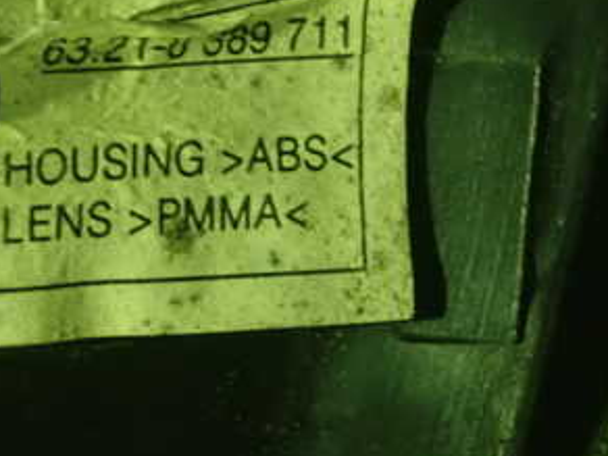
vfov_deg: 7.9
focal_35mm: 187
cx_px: 208
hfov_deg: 10.6
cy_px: 90
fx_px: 3284
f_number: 4.7
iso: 1600
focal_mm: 16.48
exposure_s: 1/10
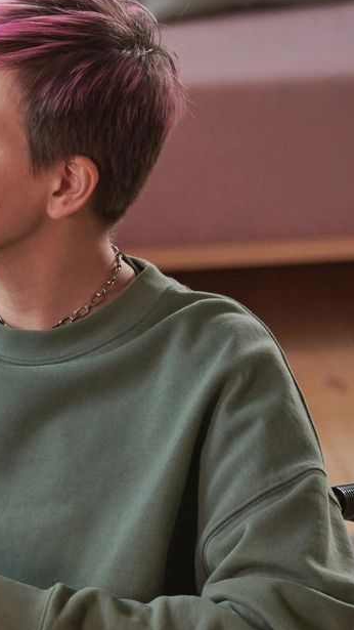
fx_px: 4221
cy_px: 408
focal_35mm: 253
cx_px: -156
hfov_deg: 4.8
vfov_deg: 8.5
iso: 800
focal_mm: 70
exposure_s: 1/200
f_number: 3.2
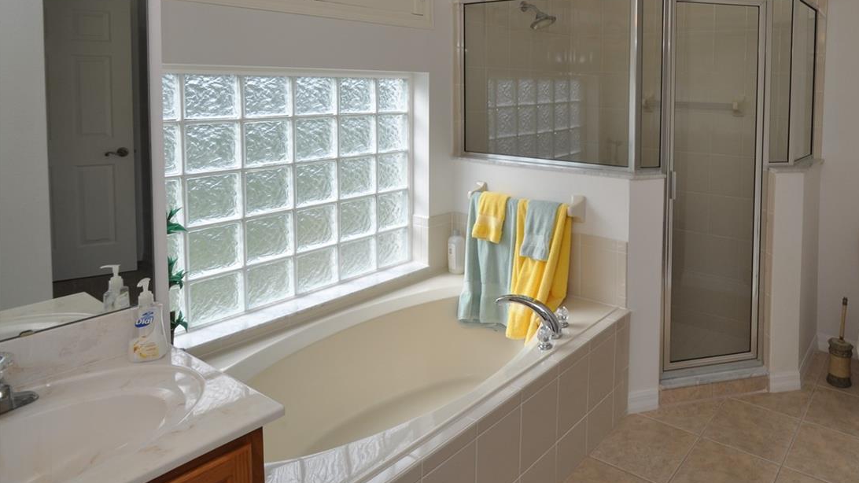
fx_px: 524
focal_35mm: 23
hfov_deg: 74.1
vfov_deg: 47.1
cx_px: 625
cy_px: 105
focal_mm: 10
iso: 200
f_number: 5.6
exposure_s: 1/125
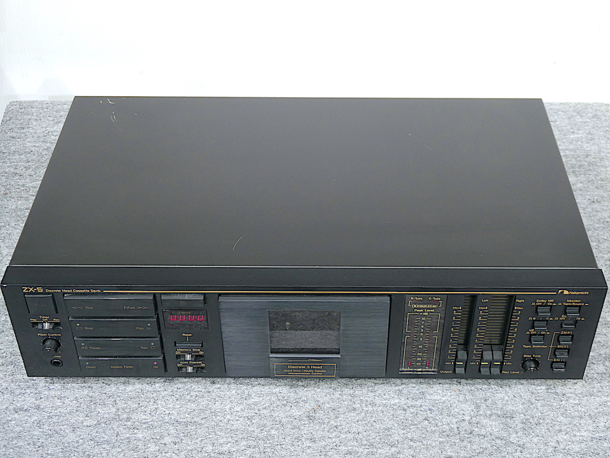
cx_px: 305
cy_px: 229
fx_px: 881
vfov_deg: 29.1
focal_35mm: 50
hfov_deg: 38.2
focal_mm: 9
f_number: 4.1
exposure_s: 1/5
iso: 200
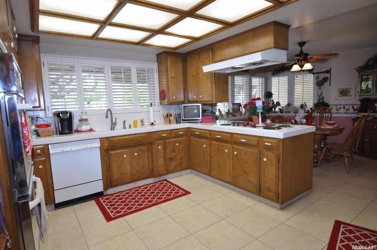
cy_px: 125
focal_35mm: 20
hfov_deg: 85.5
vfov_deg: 63.0
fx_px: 204
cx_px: 188
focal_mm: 13
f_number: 2.8
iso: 400
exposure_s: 1/160
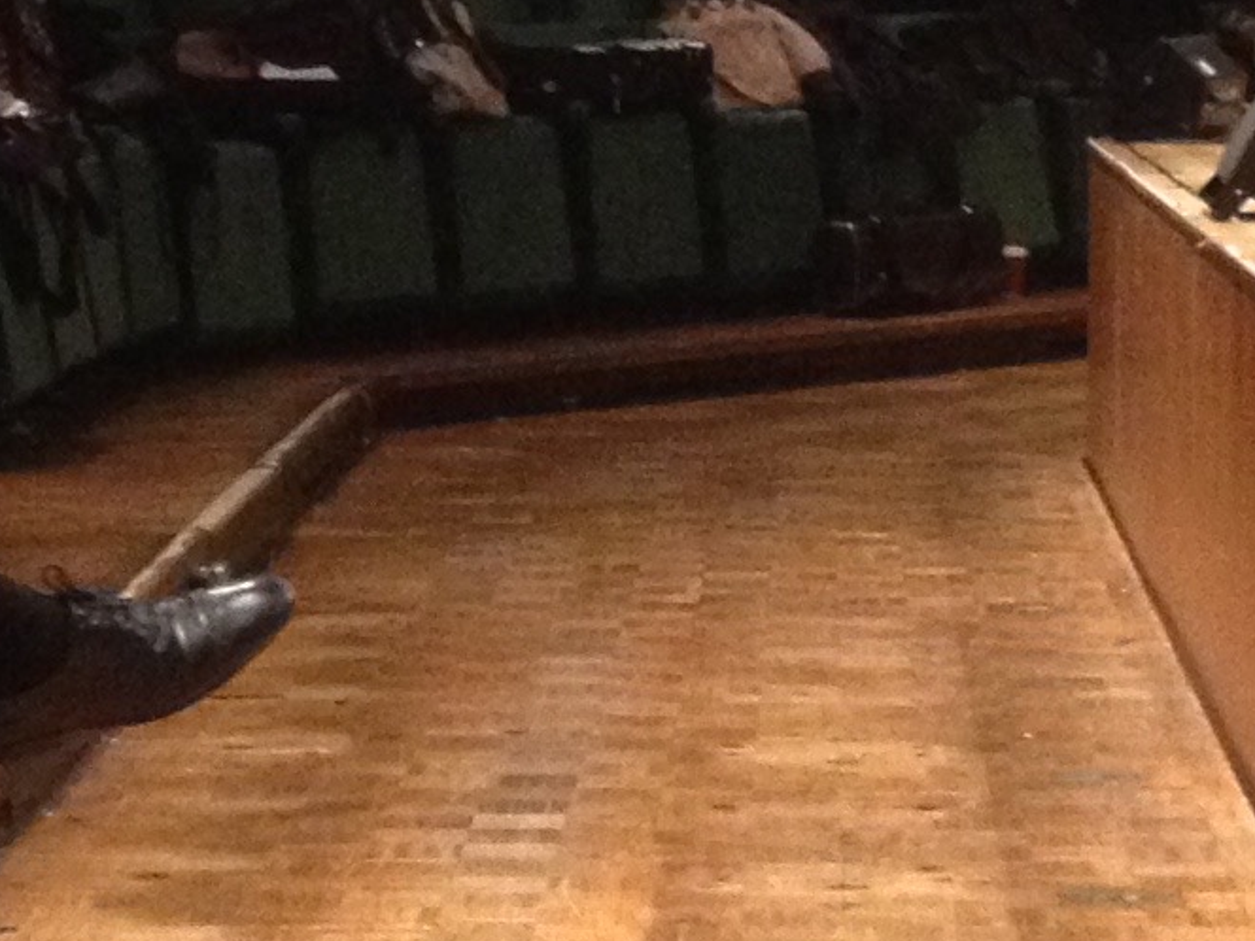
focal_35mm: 172
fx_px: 6236
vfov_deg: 8.6
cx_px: 924
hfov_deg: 11.5
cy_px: 76
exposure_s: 1/20
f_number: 2.4
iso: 400
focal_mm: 4.28
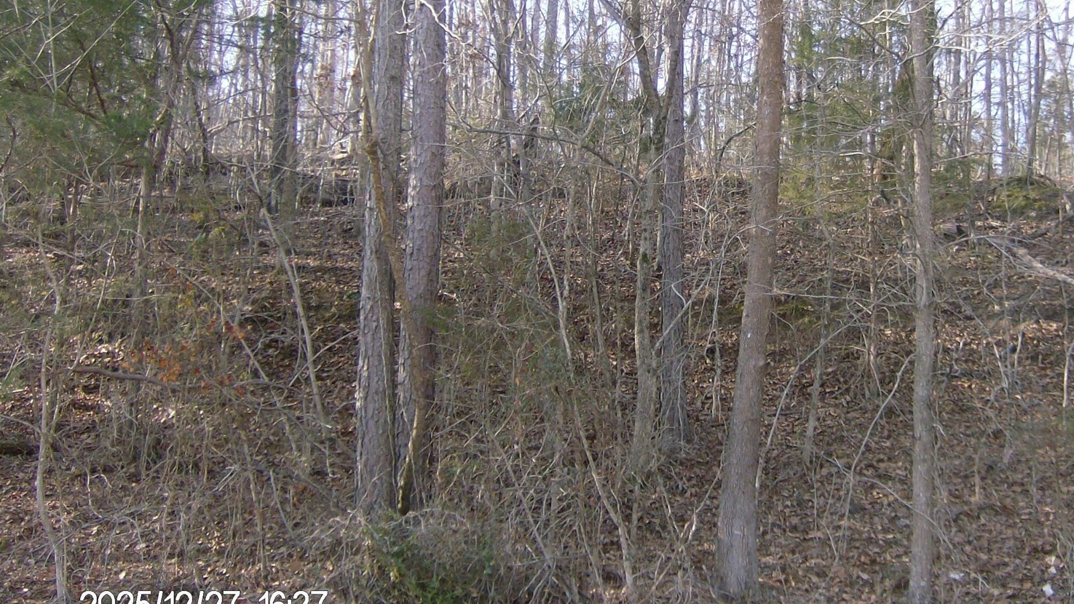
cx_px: 693
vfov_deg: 23.4
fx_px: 1453
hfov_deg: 40.2
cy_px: 199
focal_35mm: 51
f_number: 2.8
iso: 100
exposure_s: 1/243
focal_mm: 6
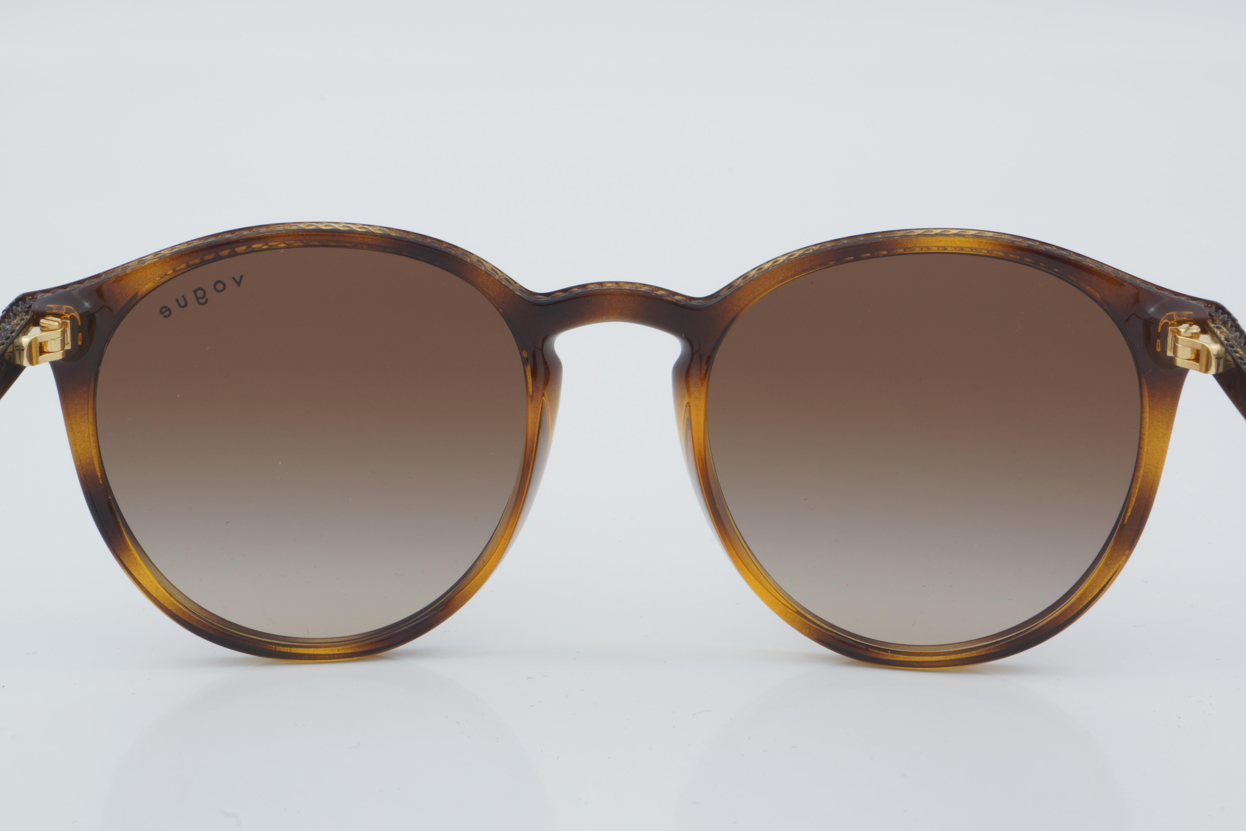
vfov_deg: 16.6
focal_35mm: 82
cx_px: 623
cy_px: 416
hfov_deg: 24.6
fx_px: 2855
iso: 100
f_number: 32
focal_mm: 55
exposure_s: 1/4
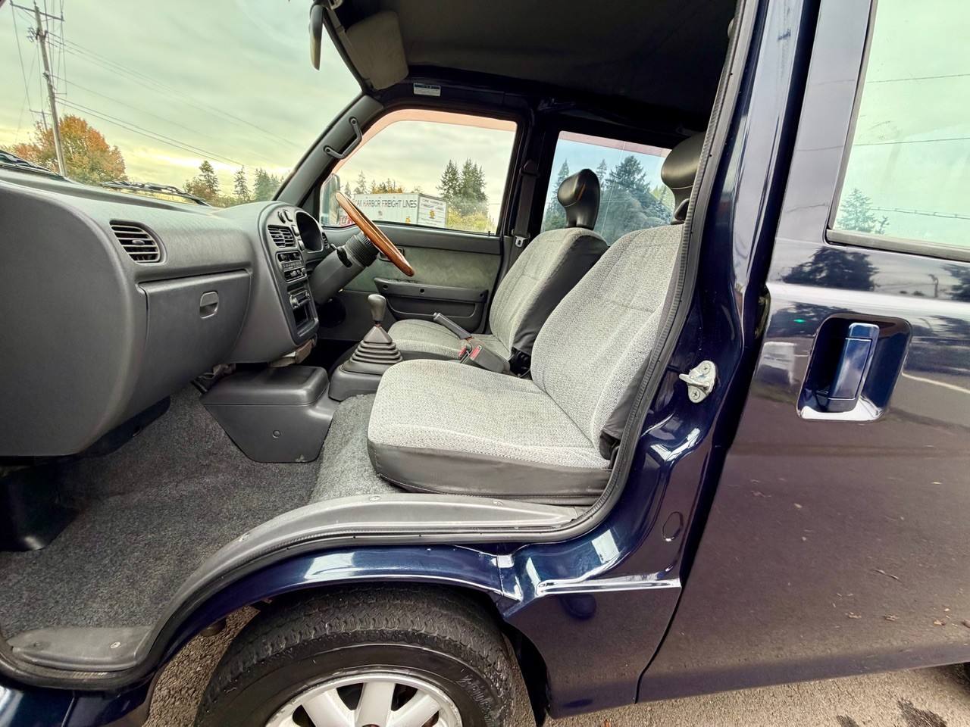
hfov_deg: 102.1
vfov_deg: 85.7
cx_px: 485
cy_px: 364
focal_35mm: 14
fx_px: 392
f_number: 2.2
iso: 200
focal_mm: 2.22
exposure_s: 1/121
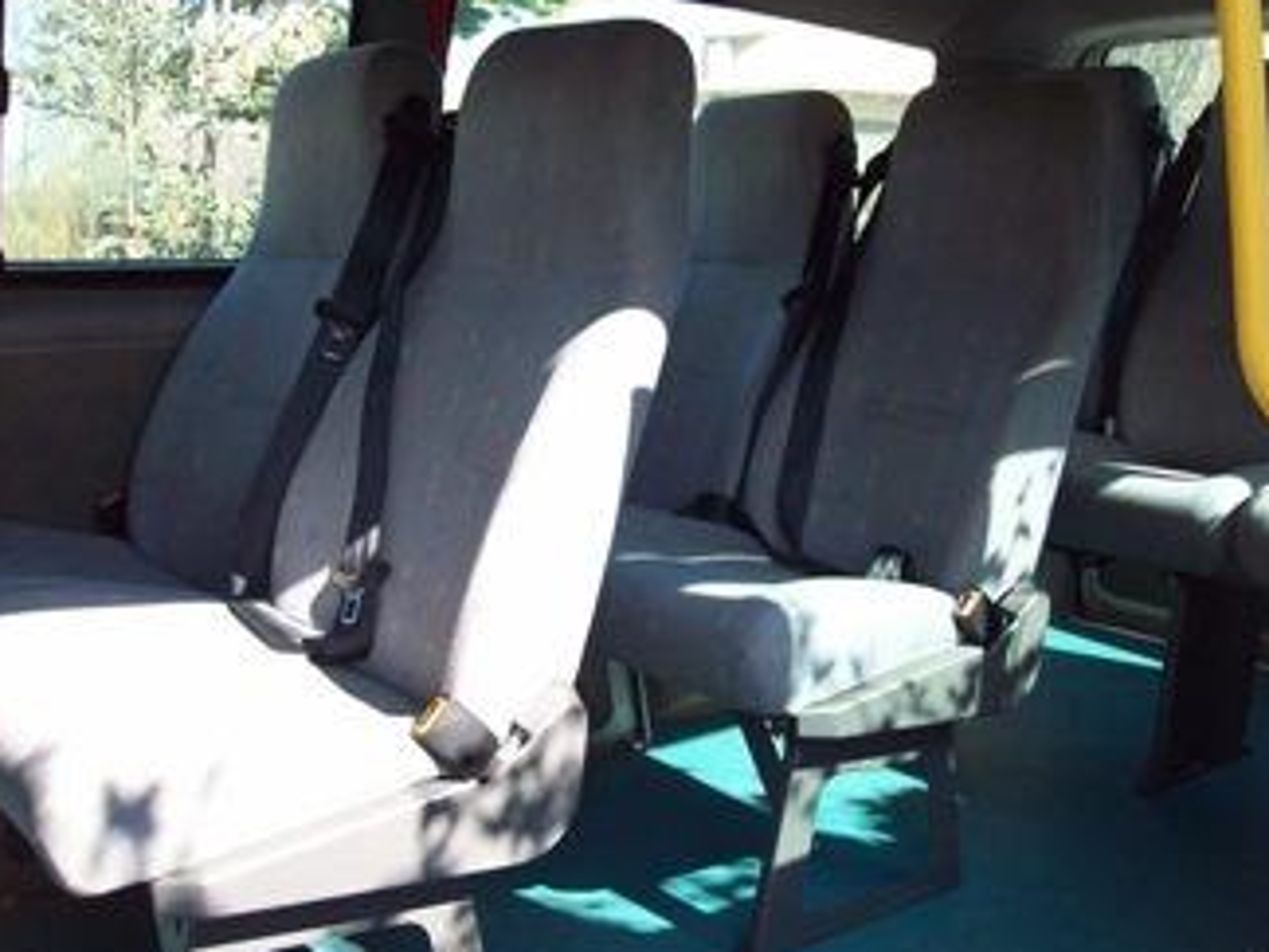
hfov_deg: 46.7
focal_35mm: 40
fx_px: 1466
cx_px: 693
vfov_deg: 36.0
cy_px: 474
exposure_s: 1/182
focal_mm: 6
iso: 80
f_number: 2.7
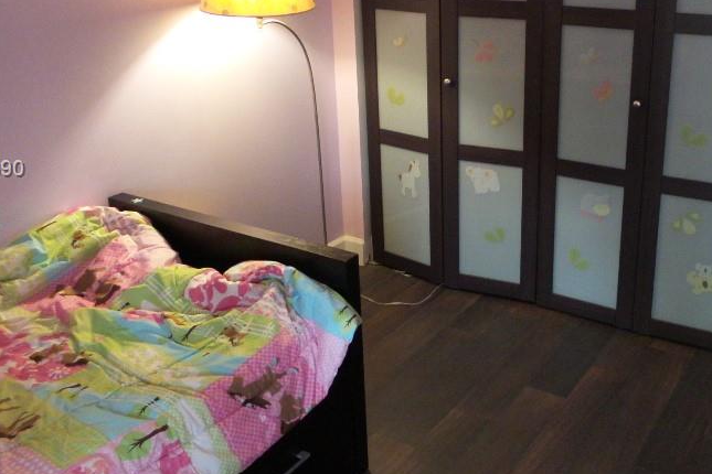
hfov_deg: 49.8
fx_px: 751
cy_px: 170
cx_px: 475
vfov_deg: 34.8
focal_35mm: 38
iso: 800
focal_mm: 4.1
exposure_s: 1/30
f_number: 2.8
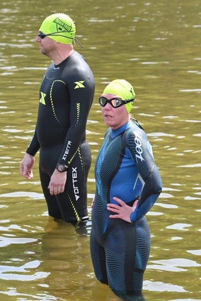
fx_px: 1273
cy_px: 136
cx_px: 107
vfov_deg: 13.5
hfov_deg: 9.0
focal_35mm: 152
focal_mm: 135
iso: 1600
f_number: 9
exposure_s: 1/1250
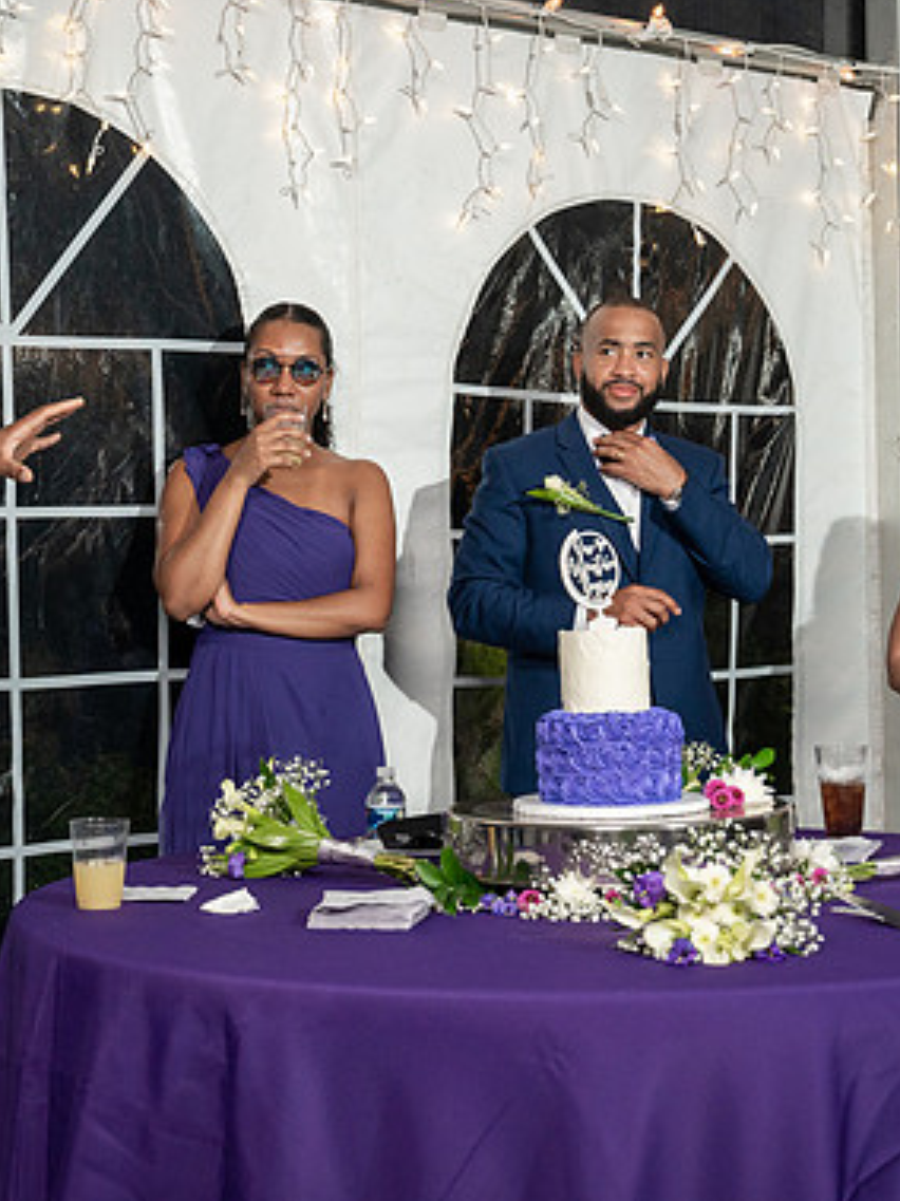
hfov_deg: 24.8
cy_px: 594
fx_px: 2046
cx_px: 357
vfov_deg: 32.7
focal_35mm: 59
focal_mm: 40
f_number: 5.6
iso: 1600
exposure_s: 1/200
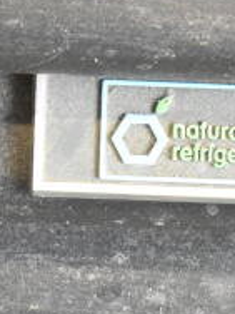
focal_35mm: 258
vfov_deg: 7.7
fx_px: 2331
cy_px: 183
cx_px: 428
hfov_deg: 5.7
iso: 7200
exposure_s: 1/100
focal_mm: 55
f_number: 5.6
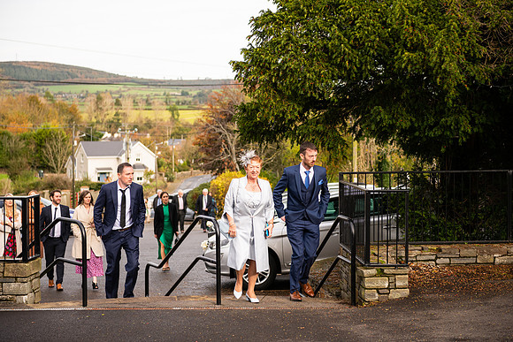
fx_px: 998
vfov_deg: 19.5
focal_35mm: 70
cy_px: 171
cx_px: 256
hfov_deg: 28.8
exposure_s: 1/800
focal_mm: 70
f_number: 3.5
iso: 200
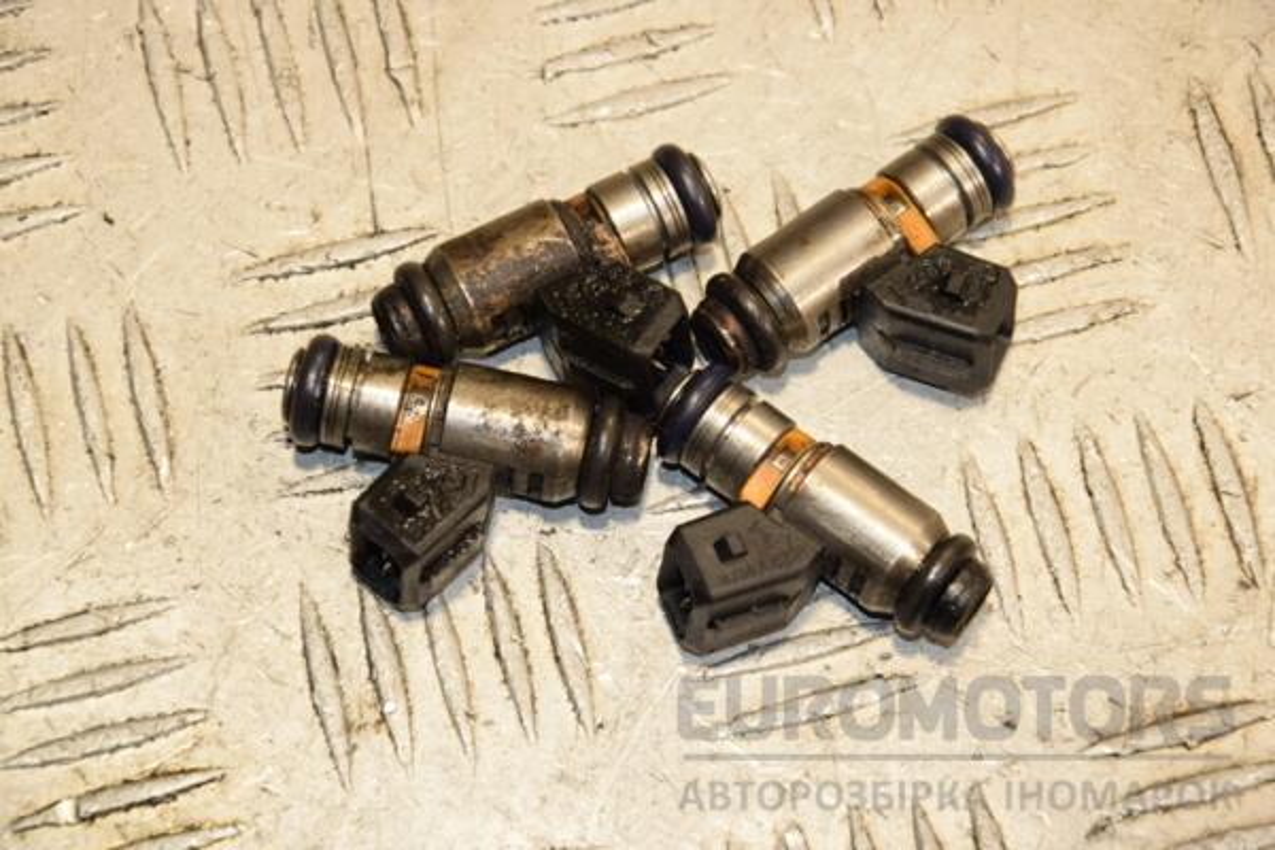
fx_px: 4887
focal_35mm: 138
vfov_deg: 9.9
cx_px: 638
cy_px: 425
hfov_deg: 14.9
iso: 800
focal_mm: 92
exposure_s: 1/200
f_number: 8
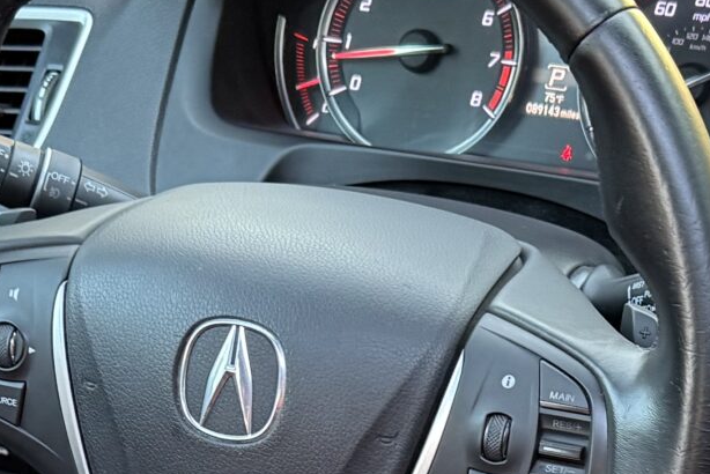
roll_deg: -0.7
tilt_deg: -33.2
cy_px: 802
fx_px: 2052
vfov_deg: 12.3
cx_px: 308
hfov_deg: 19.6
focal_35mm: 104
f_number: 1.78
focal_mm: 6.76
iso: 320
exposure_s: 1/55
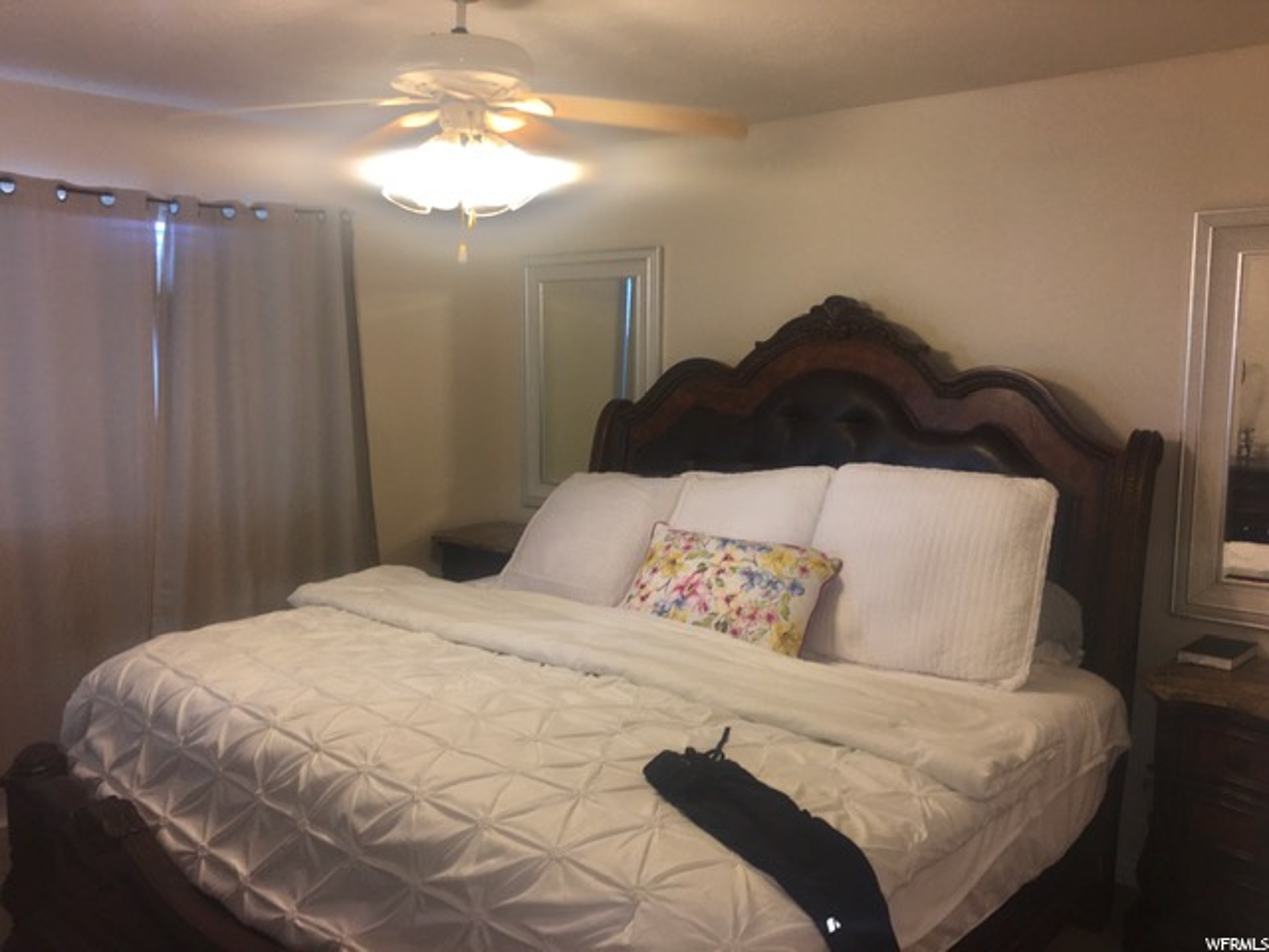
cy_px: 476
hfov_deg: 61.7
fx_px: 1063
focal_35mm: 29
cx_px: 634
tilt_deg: -6.6
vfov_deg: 48.2
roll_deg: -1.2
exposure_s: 1/30
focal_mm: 4.15
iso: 25
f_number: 2.2
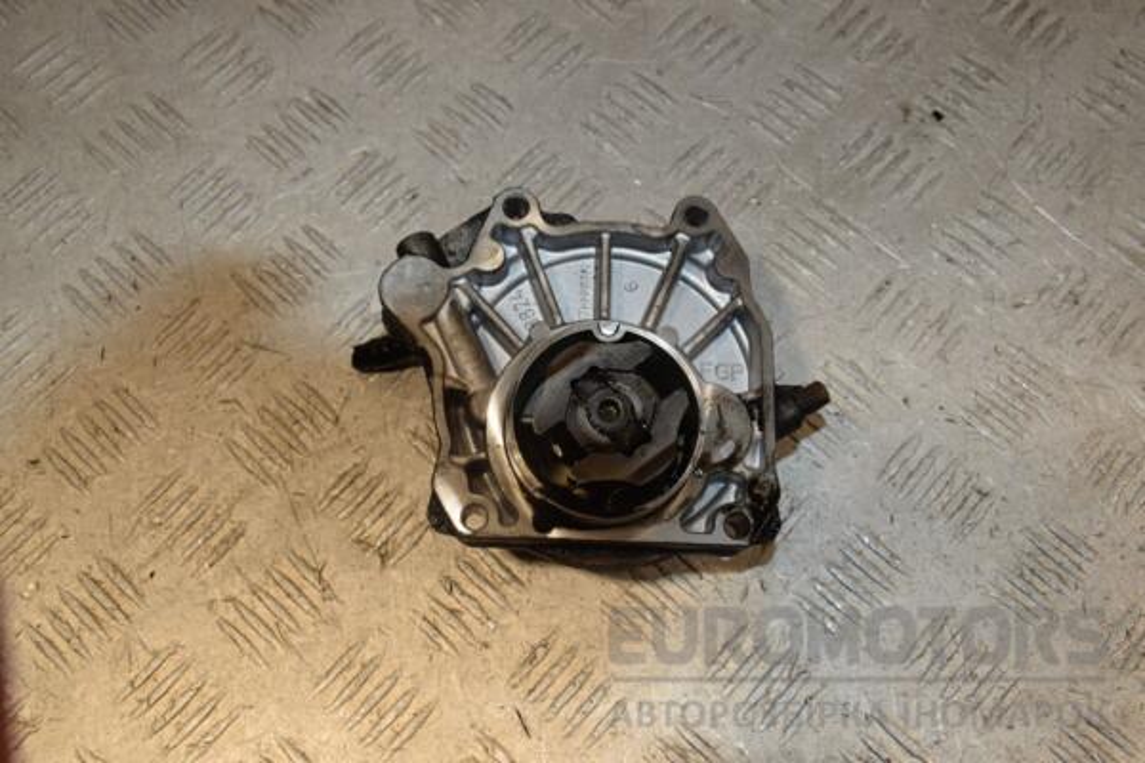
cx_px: 572
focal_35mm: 39
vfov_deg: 34.2
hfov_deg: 49.6
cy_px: 382
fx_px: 1240
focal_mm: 26
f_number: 9
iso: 800
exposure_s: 1/200
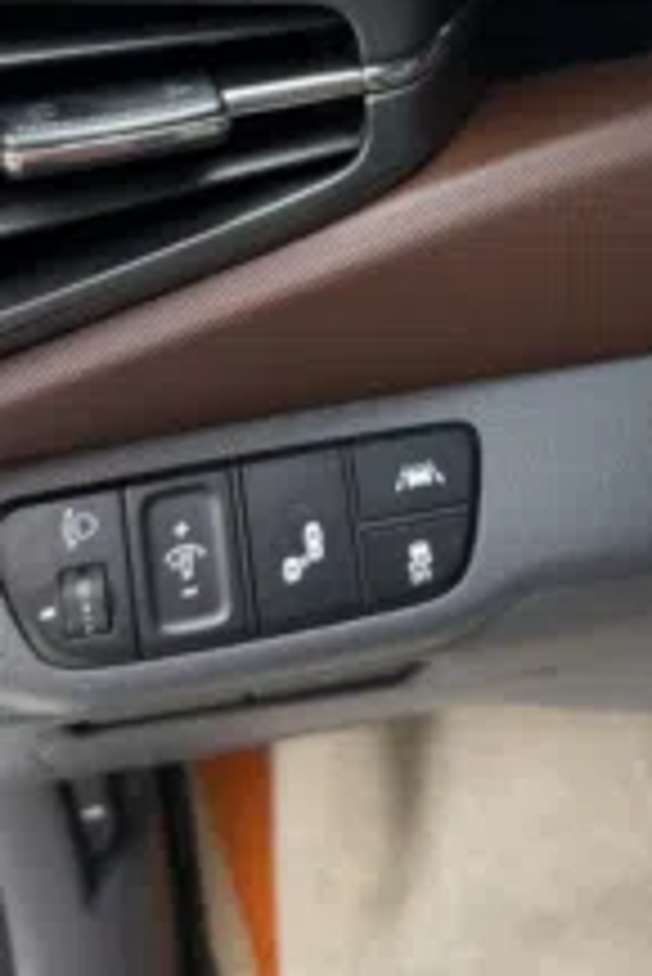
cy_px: 130
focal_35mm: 46
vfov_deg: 40.1
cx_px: 423
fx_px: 1248
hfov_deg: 29.1
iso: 80
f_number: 1.78
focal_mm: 6.76
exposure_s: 1/414
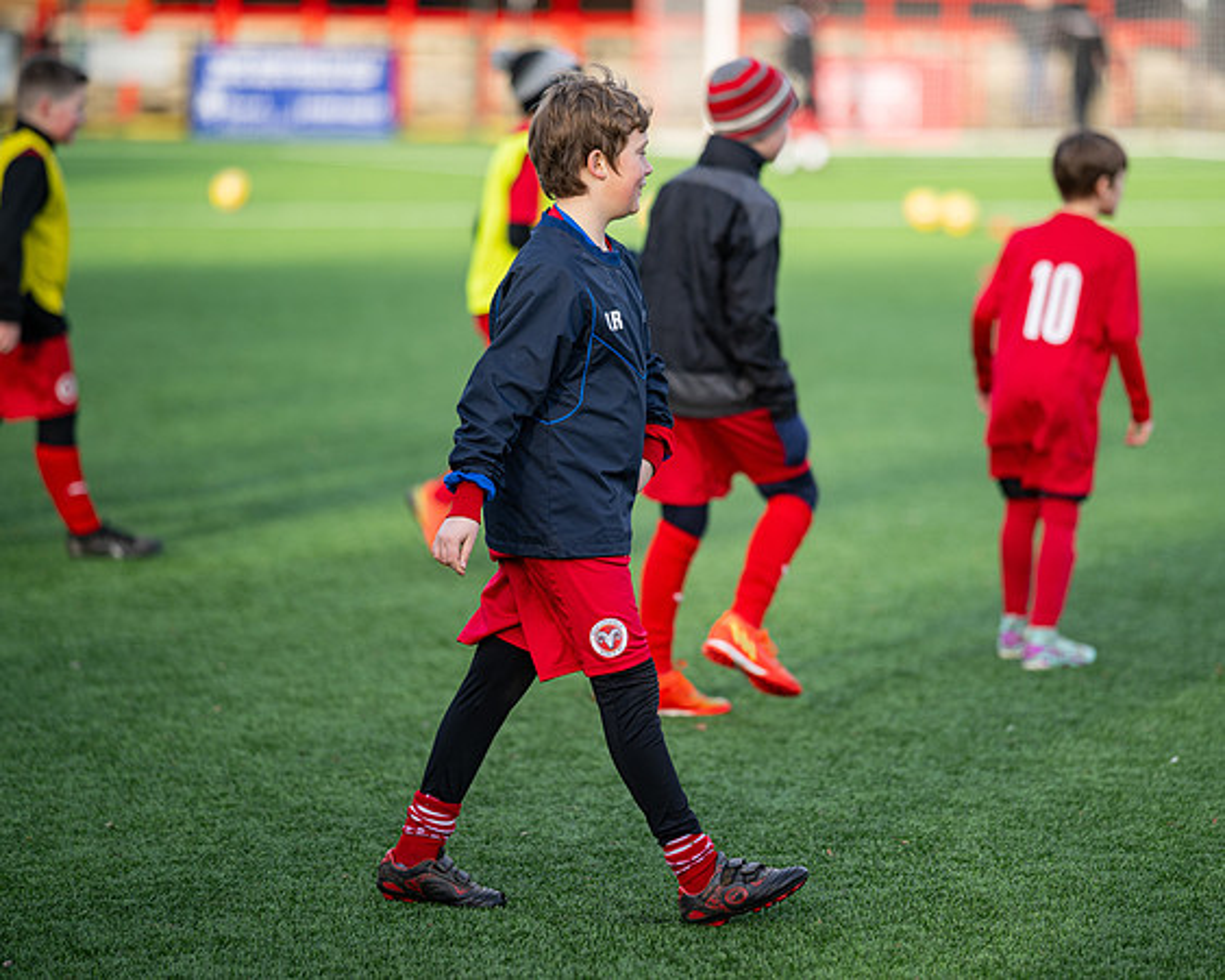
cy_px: 490
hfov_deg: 12.7
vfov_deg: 10.1
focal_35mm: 152
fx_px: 5513
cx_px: 735
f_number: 1.8
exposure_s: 1/1600
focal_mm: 135
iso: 100
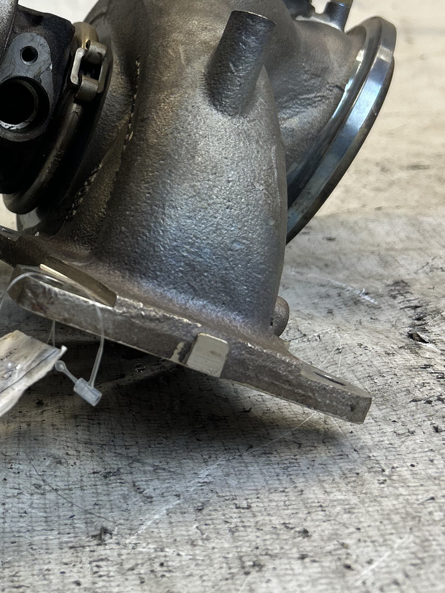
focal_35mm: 57
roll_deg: +3.7
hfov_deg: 24.3
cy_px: 117
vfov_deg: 32.8
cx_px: -22
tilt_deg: -8.9
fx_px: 977
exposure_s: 1/181
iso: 40
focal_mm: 5.7
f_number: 1.5
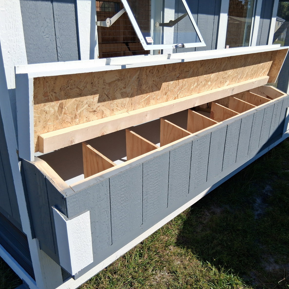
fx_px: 293
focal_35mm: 31
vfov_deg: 52.5
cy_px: 145
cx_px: 164
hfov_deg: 52.4
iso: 25
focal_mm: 3.98
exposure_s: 1/1149
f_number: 1.8
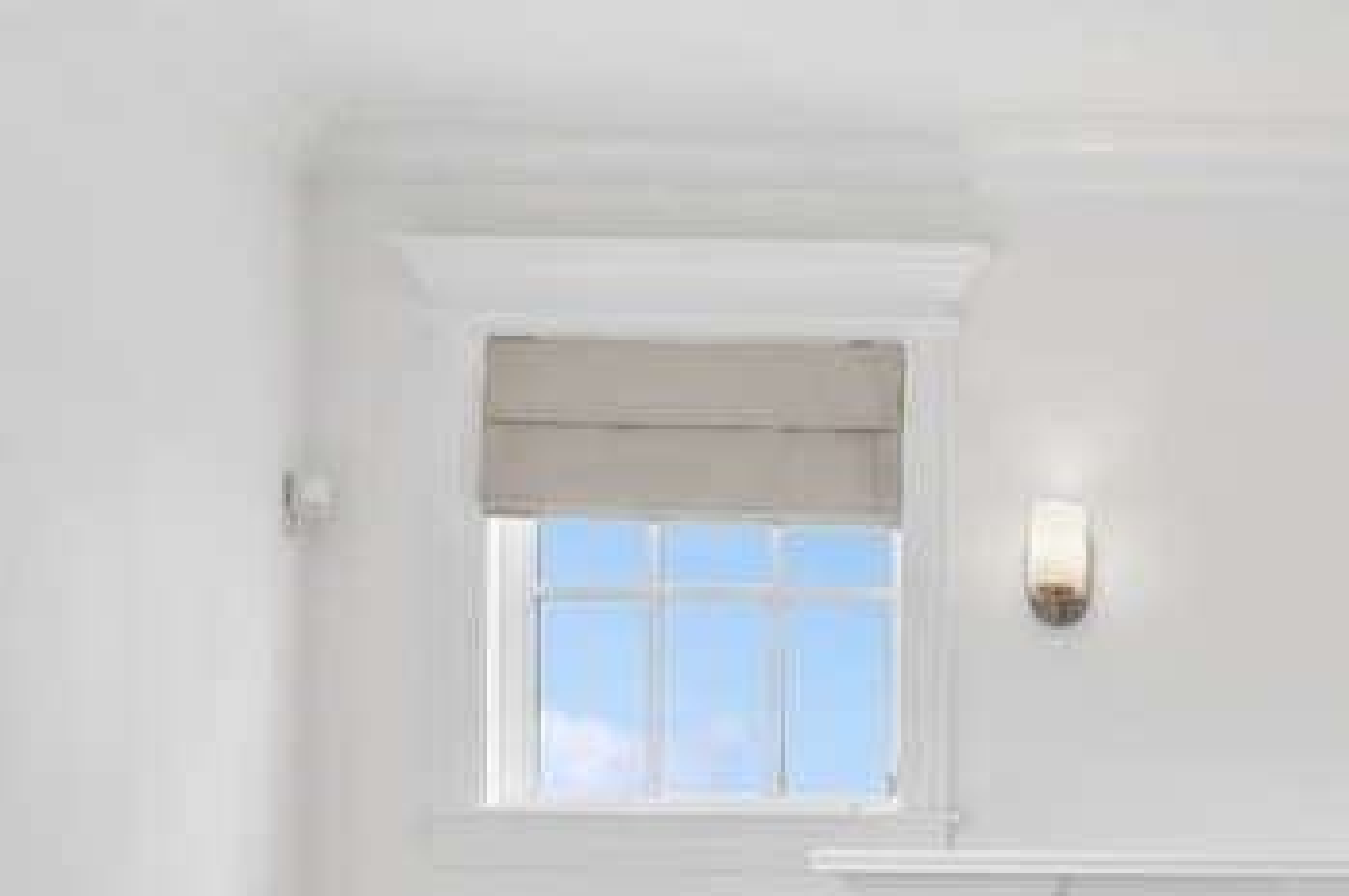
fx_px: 2957
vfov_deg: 16.4
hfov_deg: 24.0
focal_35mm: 79
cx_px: 1492
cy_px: 1128
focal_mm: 17
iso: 320
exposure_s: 1/100
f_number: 8
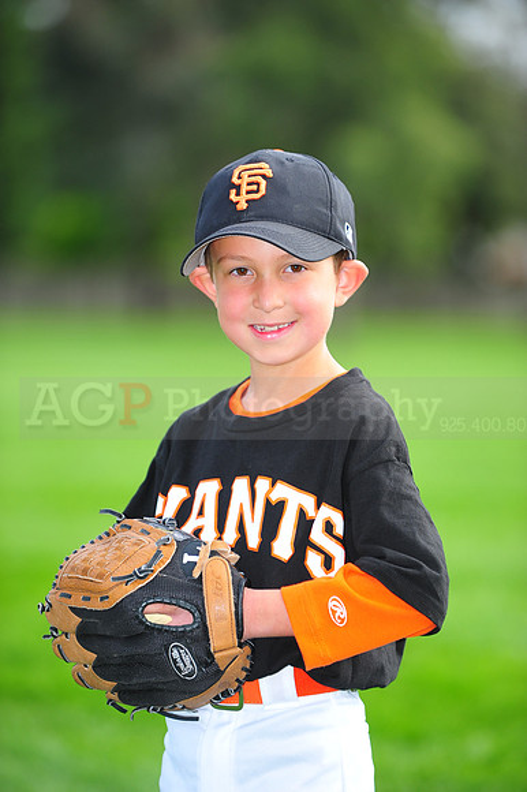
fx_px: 3627
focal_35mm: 165
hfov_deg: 8.3
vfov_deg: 12.5
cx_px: 264
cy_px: 396
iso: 400
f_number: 4
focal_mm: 165
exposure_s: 1/1000
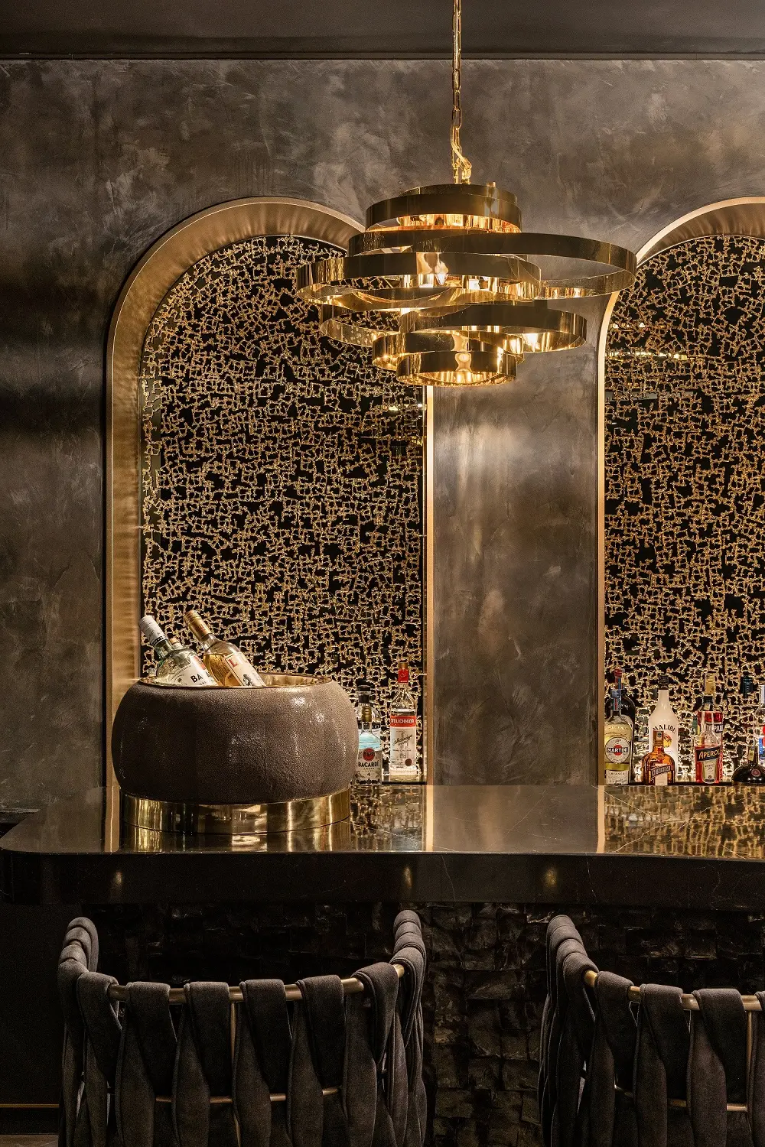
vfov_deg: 43.6
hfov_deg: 29.9
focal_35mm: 45
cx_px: 382
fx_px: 1434
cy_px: 574
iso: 320
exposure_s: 1/2.5
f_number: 7.1
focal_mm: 45
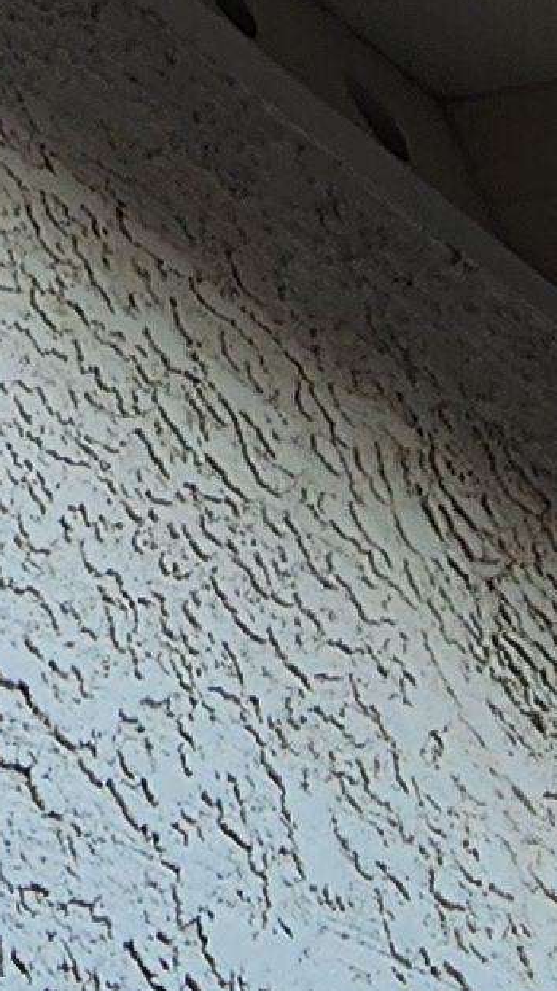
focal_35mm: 91
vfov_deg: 19.5
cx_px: -831
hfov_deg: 11.0
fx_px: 2392
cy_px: -601
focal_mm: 2.2
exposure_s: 1/285
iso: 50
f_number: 2.2
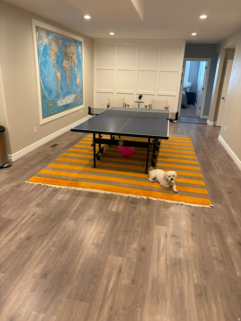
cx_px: 120
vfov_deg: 67.3
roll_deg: -2.5
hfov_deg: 53.1
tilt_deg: -19.5
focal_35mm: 26
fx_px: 241
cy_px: 160
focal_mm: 5.96
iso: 250
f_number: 1.6
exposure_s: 1/60
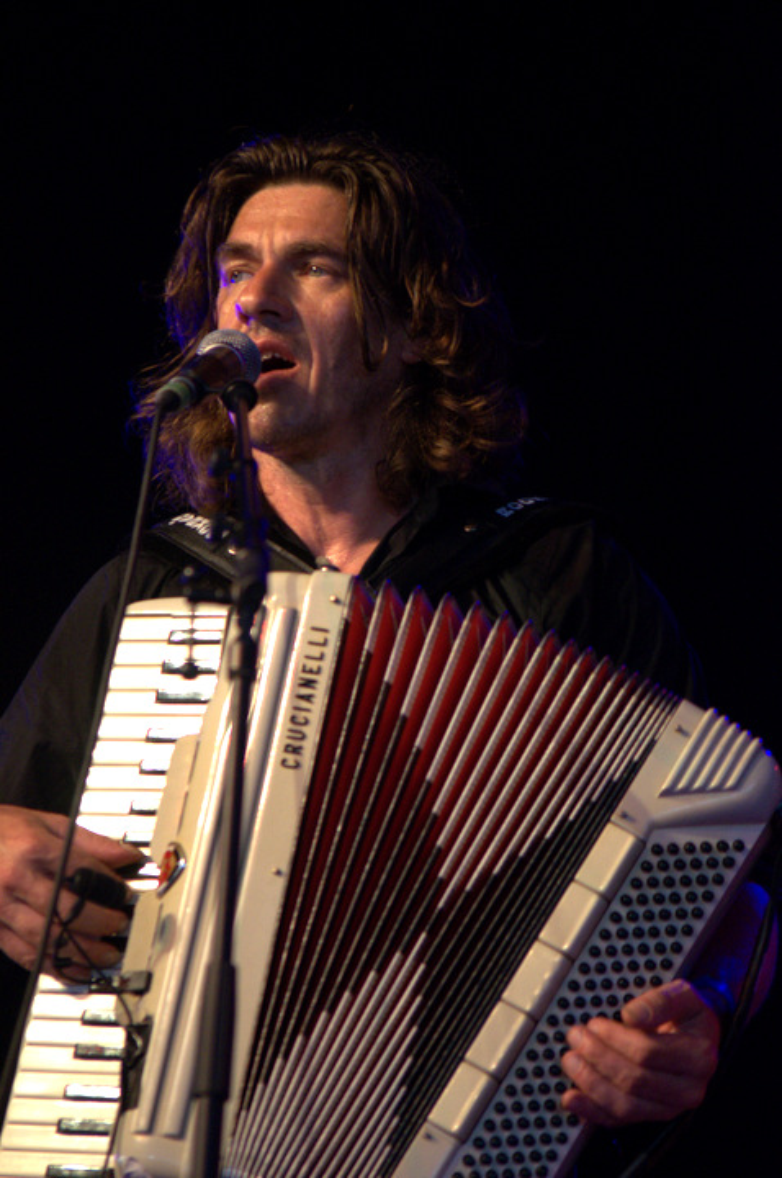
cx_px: 391
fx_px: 6617
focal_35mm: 202
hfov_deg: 6.8
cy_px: 589
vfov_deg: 10.2
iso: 2500
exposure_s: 1/320
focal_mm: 135
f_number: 4.2
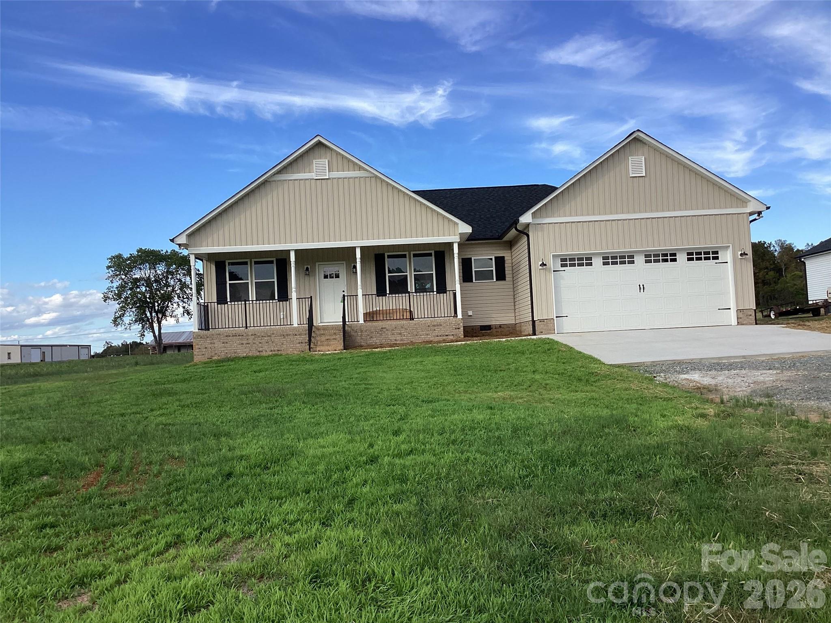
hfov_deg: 58.4
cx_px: 416
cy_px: 312
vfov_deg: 45.4
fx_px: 744
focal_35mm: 31
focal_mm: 3.3
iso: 25
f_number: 2.4
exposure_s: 1/876
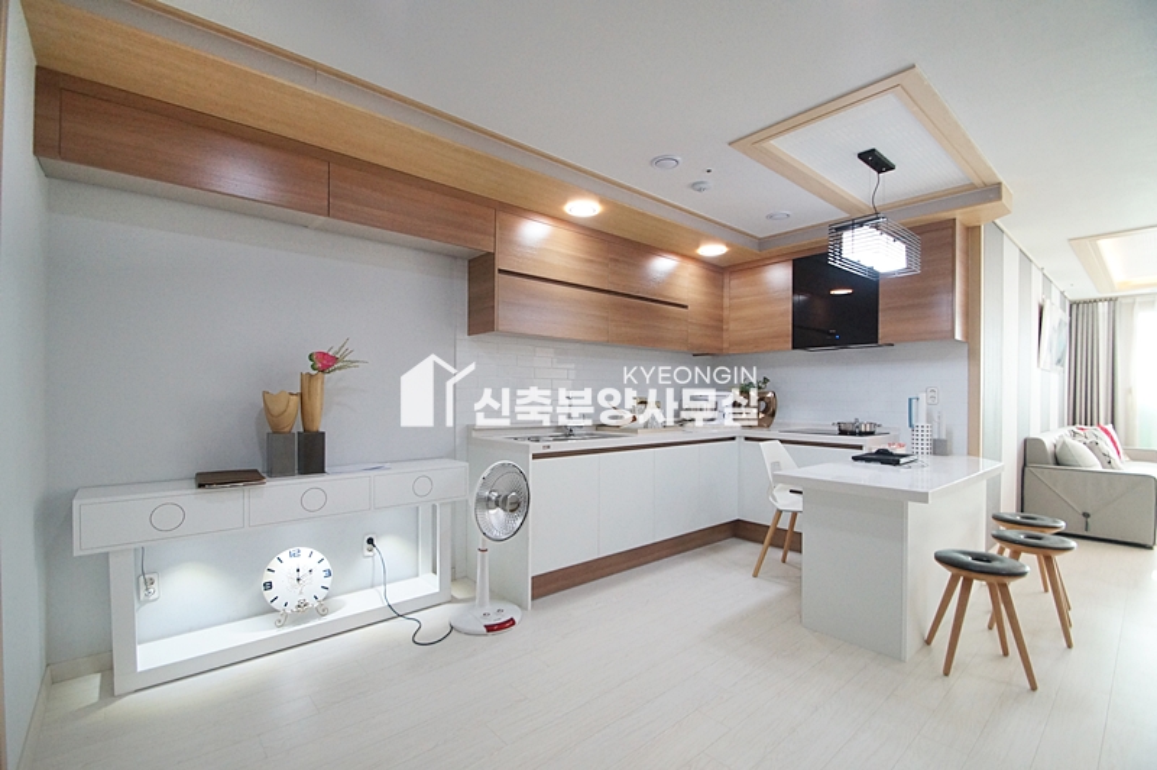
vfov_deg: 77.2
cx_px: 578
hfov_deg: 100.4
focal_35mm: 15
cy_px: 385
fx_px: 482
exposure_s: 1/320
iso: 1600
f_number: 4
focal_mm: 10
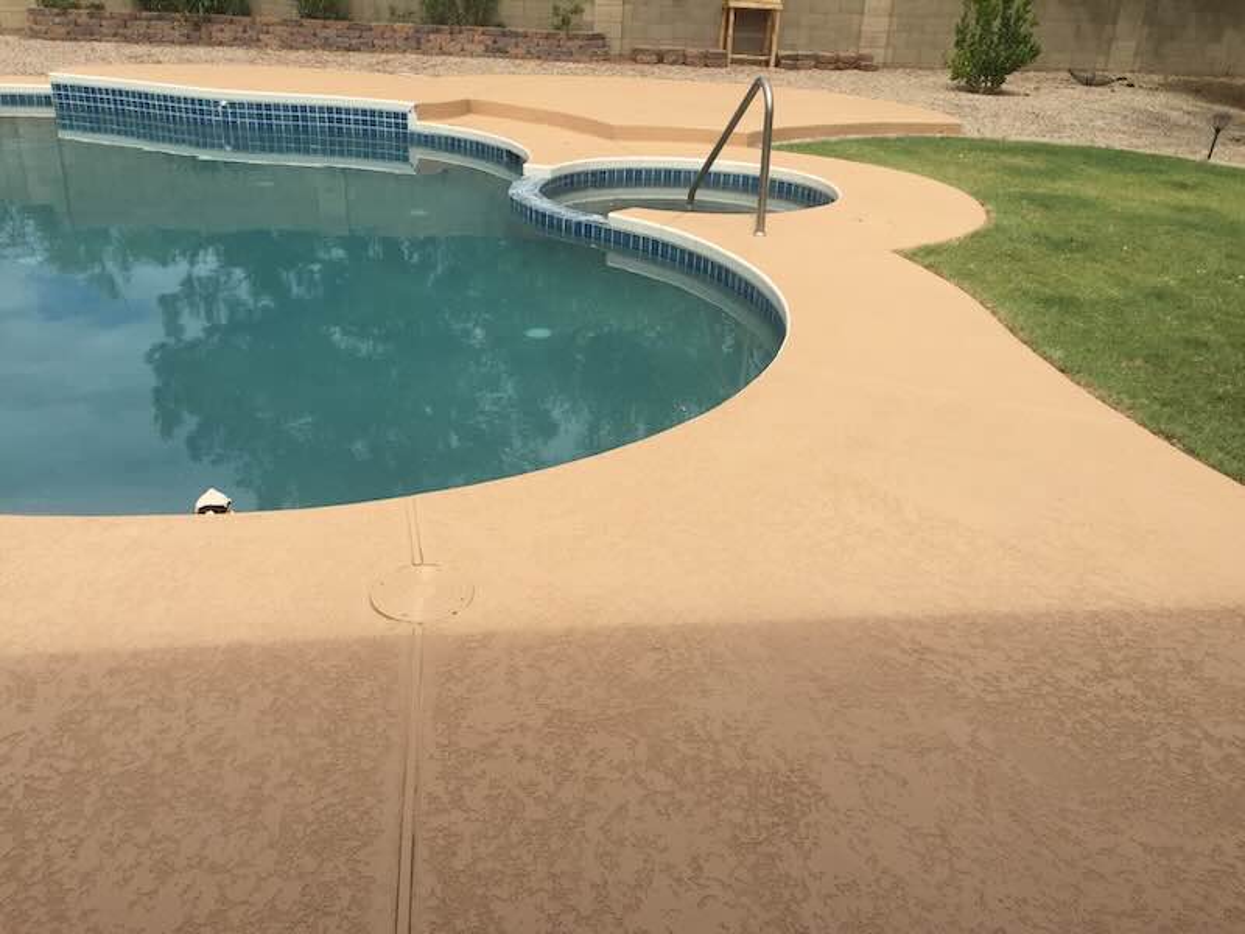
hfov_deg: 61.7
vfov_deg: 48.2
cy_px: 467
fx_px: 1043
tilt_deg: -21.9
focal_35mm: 29
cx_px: 622
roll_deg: -4.7
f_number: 2.2
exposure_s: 1/3300
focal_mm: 4.15
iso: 32
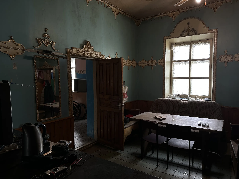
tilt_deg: -5.8
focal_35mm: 24
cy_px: 90
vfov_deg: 56.8
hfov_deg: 71.6
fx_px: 166
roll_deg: +0.4
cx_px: 120
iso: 160
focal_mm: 6.86
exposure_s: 1/100
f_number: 1.78
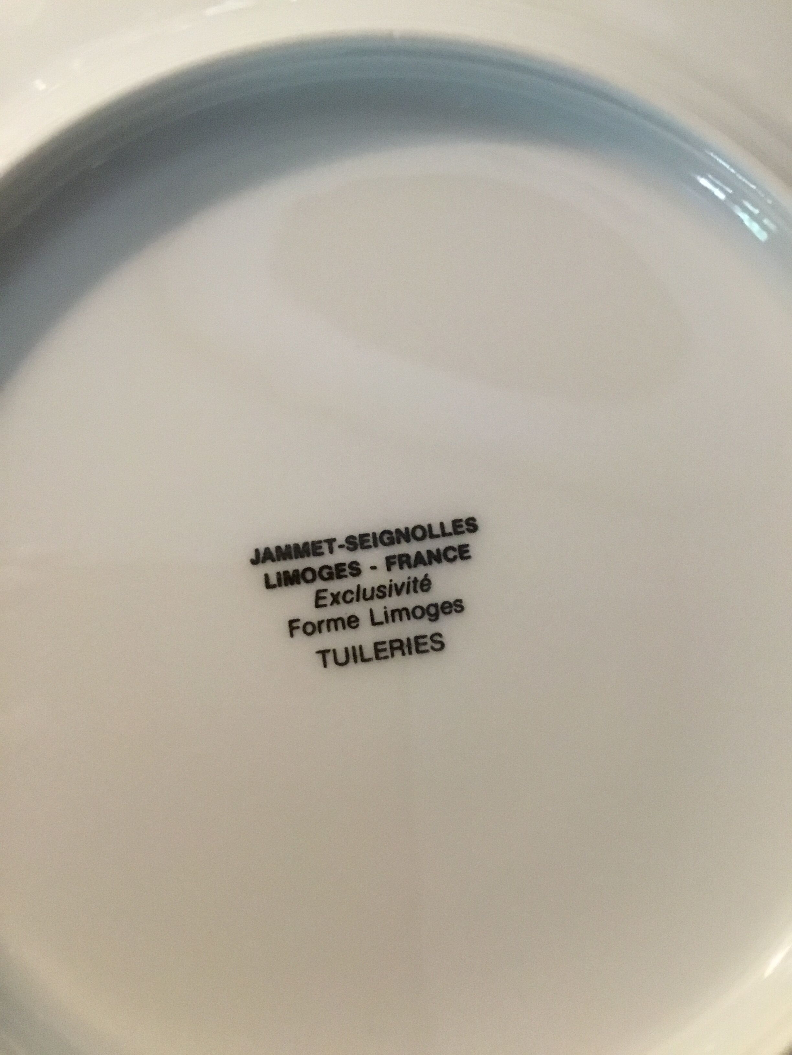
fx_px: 946
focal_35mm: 31
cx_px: 396
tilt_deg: -85.0
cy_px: 528
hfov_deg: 45.4
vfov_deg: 58.4
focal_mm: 3.3
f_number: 2.4
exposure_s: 1/15
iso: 200
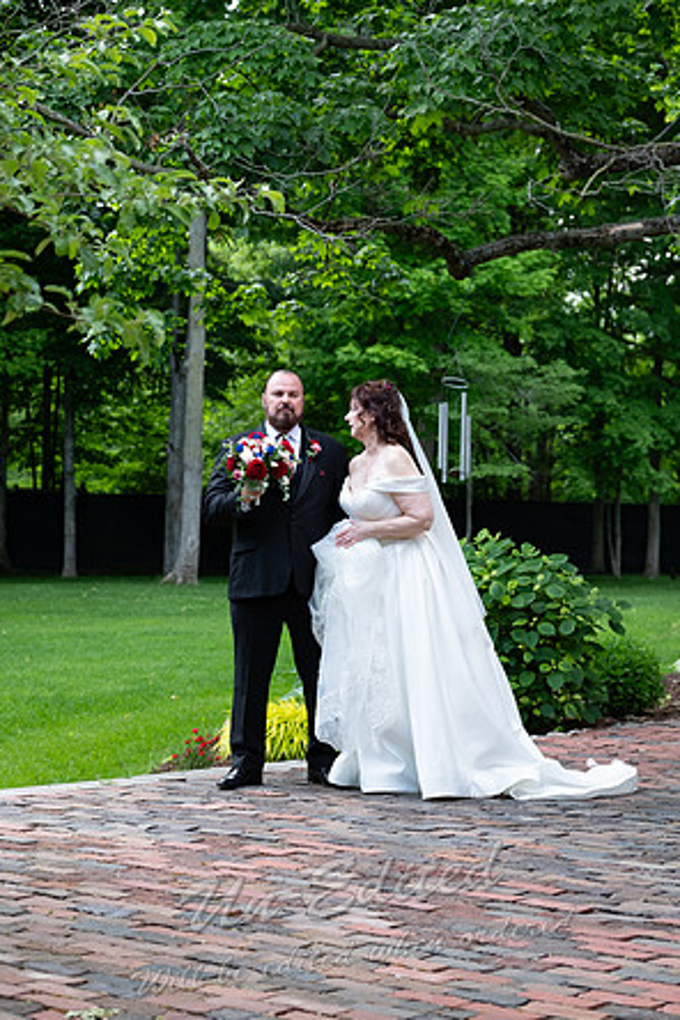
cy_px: 508
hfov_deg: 17.3
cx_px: 342
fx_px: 2238
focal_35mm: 79
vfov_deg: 25.7
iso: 250
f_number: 3.6
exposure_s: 1/200
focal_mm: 52
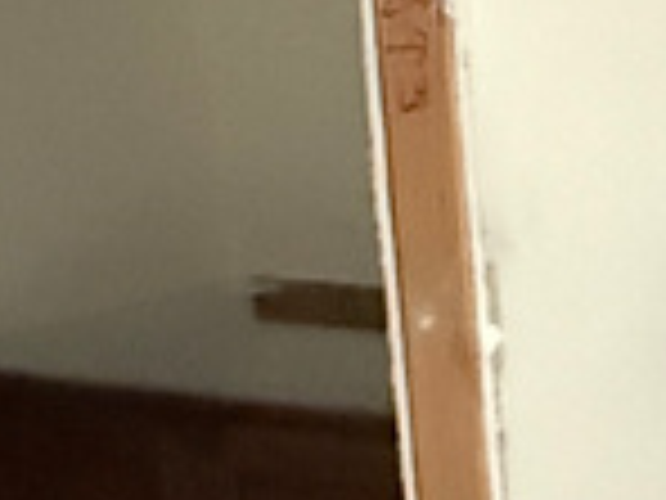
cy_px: 234
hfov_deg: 16.2
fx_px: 1866
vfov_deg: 15.2
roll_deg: +1.0
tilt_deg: -11.2
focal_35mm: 97
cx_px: 1282
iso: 1600
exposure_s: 1/60
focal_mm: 2.22
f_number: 2.2
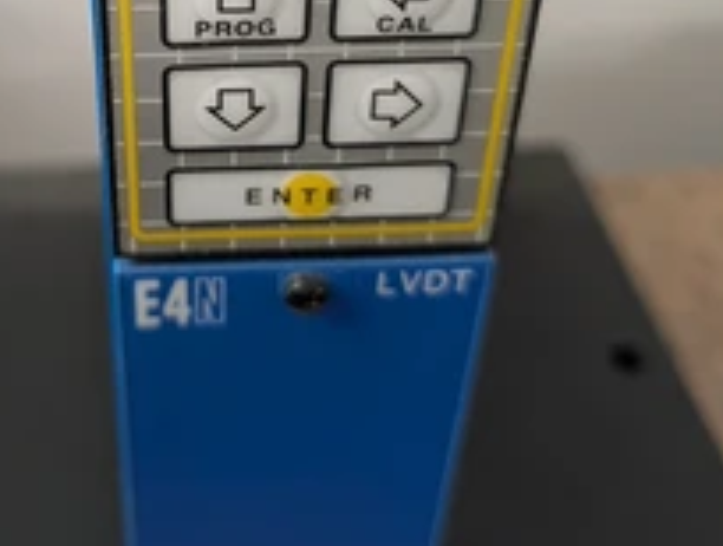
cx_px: 181
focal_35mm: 47
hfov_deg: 39.3
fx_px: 984
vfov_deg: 29.5
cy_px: 41
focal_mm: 6.9
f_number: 1.68
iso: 853
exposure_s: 1/120
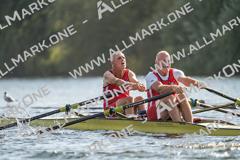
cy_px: 80
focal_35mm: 600
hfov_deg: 3.4
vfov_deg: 2.3
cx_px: 120
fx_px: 4001
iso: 400
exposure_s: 1/1600
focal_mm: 600
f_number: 6.3
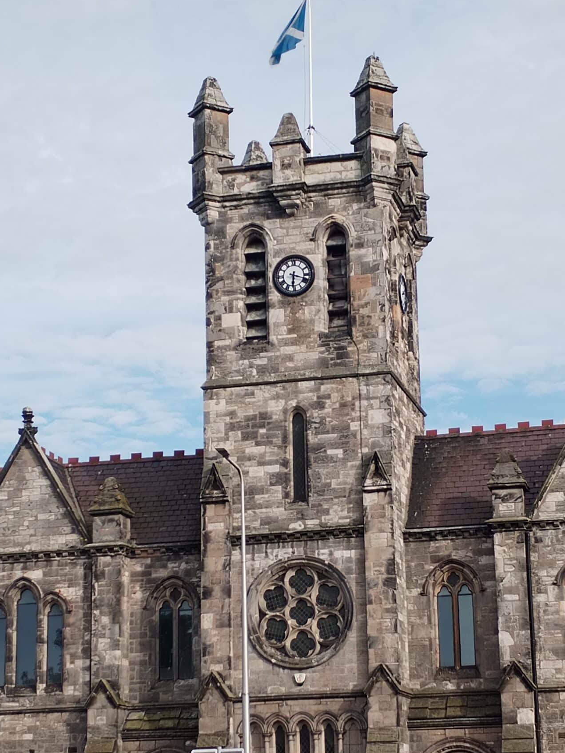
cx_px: 316
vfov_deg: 25.3
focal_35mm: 77
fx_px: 1676
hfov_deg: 19.1
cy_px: 445
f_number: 1.8
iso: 100
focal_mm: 4.75
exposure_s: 1/947
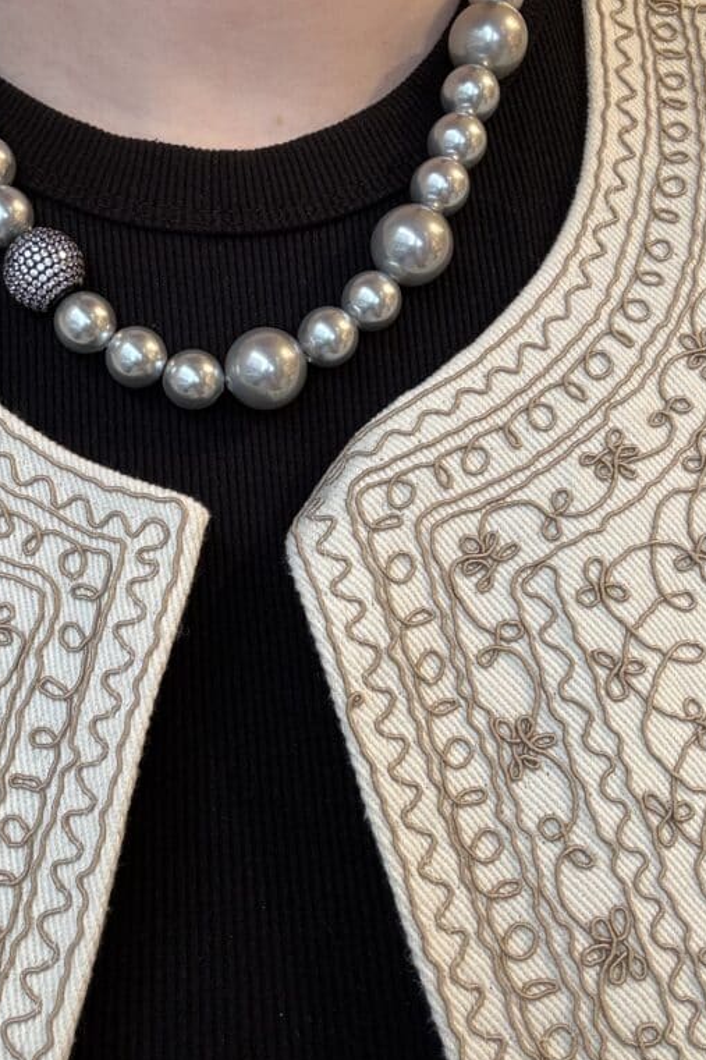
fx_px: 1236
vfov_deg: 46.4
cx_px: 210
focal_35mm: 42
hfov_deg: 31.5
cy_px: 488
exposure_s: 1/50
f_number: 1.9
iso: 40
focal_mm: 2.69
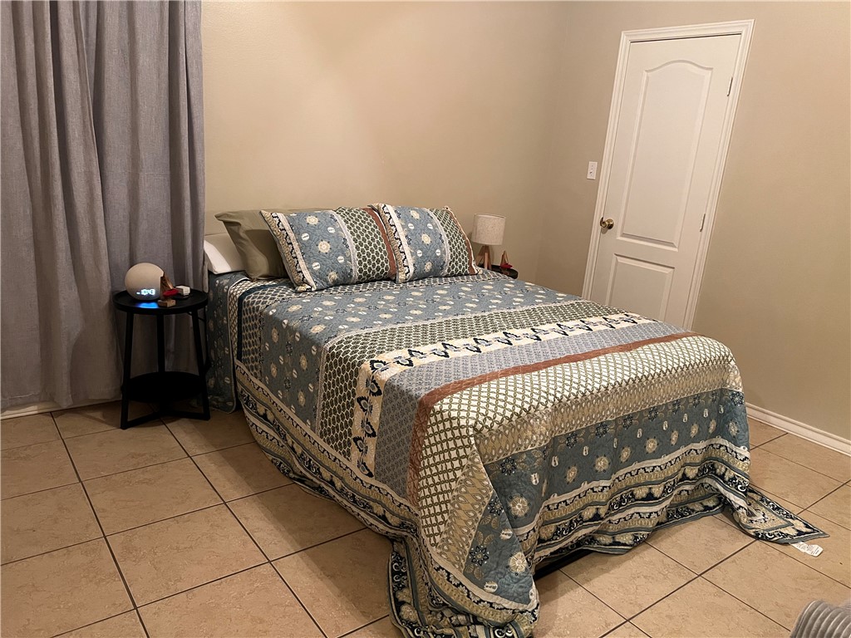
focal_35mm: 26
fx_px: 639
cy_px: 319
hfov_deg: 67.3
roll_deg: -4.7
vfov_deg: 53.1
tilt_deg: -16.4
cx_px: 426
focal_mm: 5.7
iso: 500
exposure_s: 1/60
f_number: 1.5
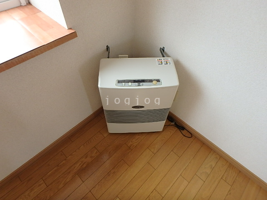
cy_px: 100
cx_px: 134
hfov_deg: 79.0
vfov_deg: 63.4
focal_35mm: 21
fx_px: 162
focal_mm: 3.7
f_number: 3.5
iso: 200
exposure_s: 1/30
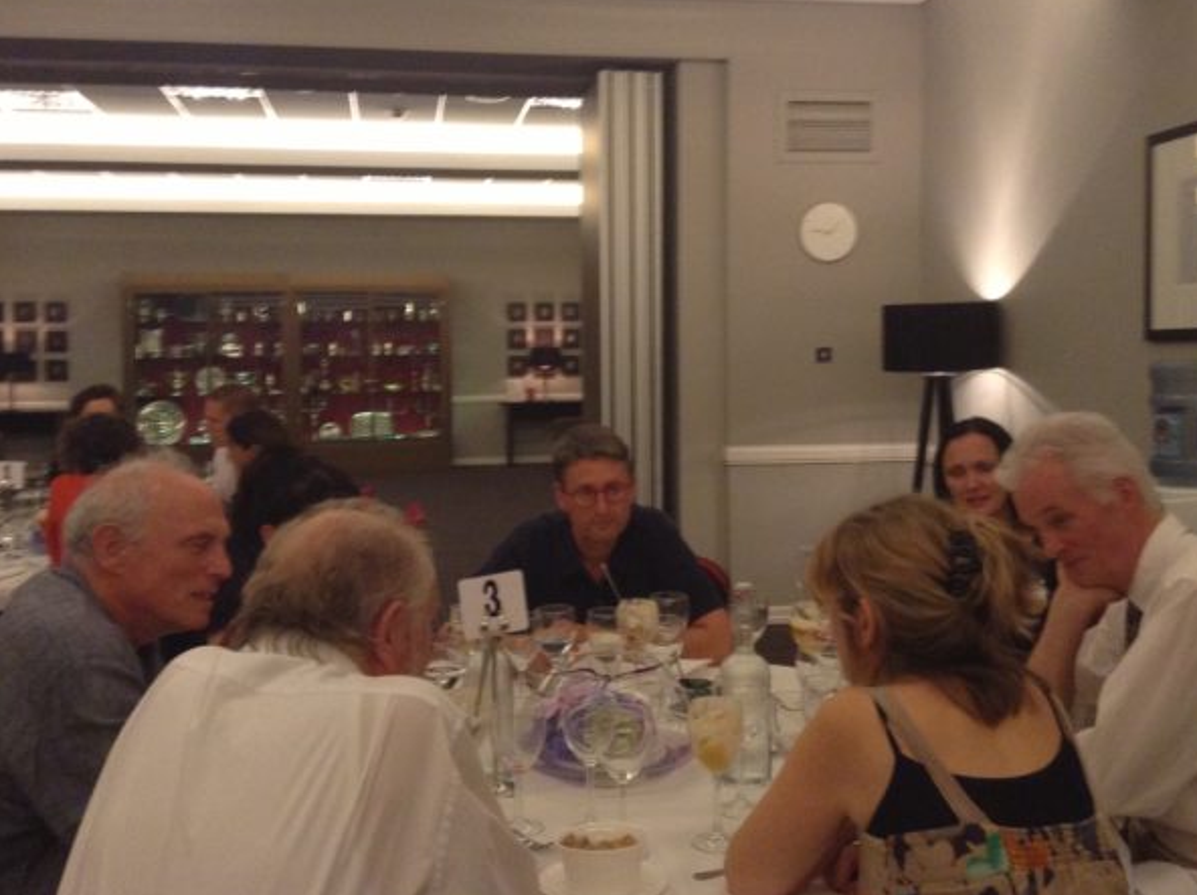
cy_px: 407
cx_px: 607
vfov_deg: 36.7
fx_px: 1348
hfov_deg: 47.9
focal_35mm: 39
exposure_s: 1/24
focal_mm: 3.3
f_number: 2.4
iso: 200
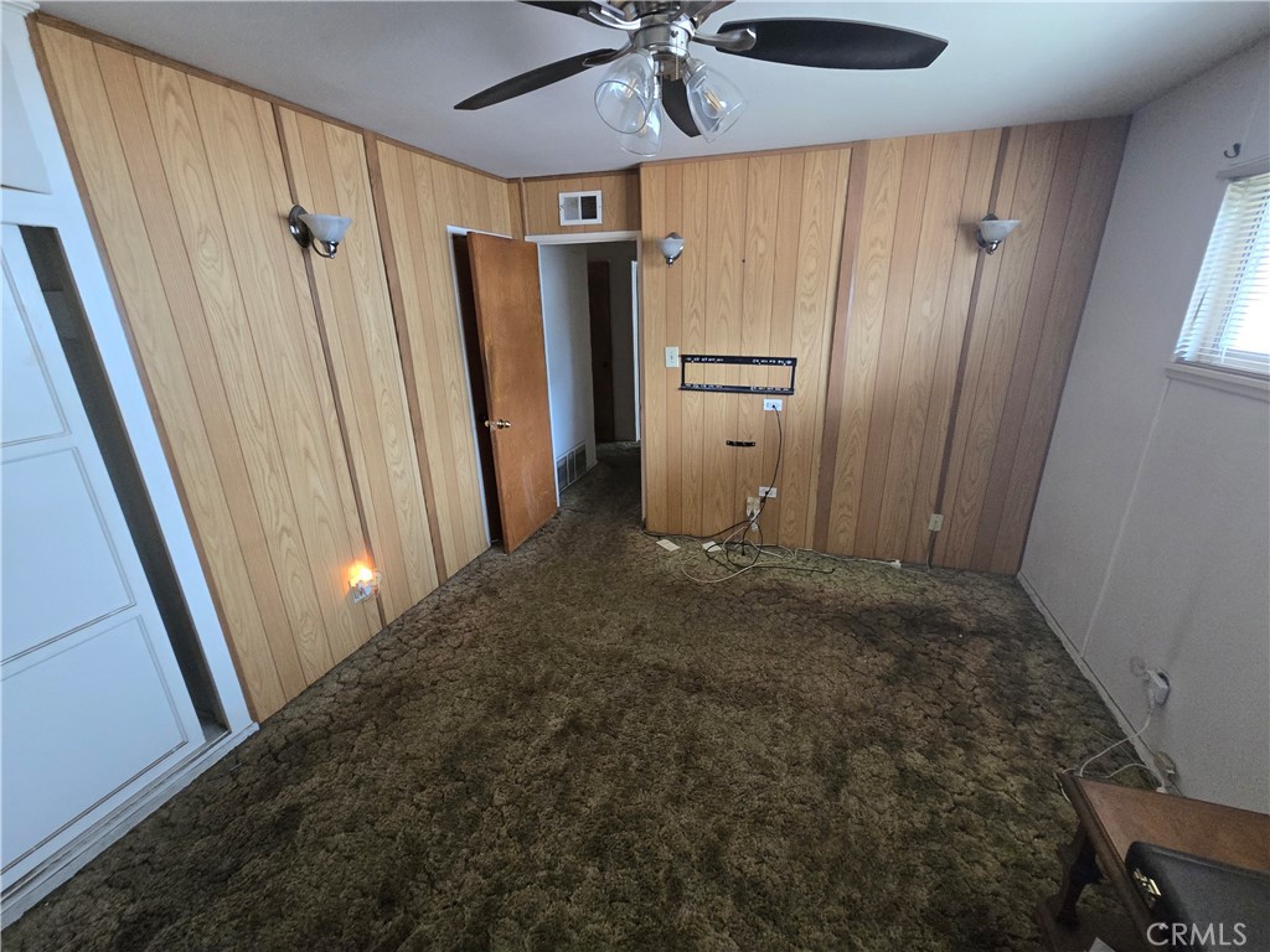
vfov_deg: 89.9
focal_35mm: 13
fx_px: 477
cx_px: 635
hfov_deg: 106.2
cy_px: 476
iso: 640
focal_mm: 2.2
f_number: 2.2
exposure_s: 1/60
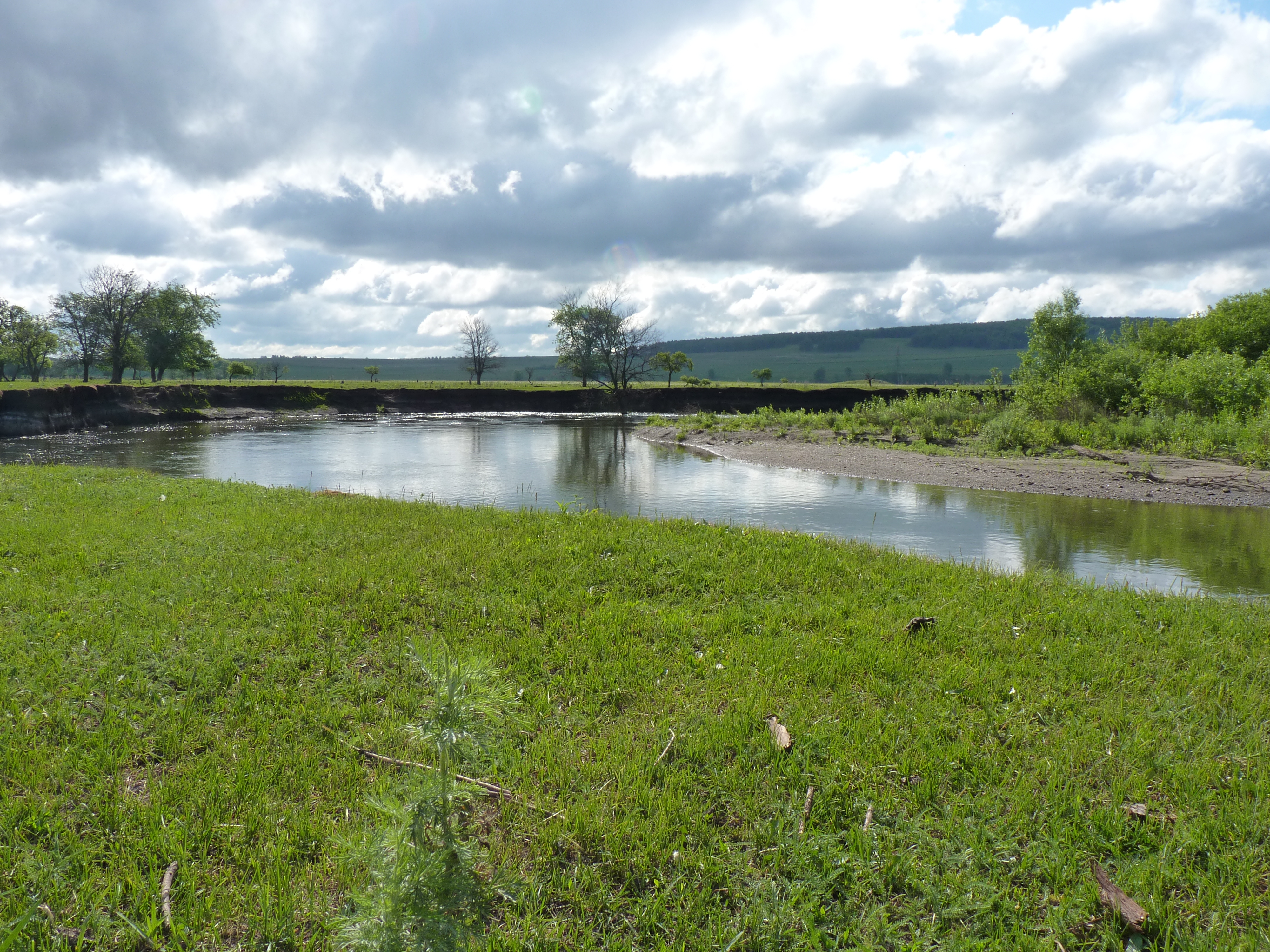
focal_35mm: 27
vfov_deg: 51.4
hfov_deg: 65.3
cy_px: 476
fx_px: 991
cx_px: 635
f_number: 5.6
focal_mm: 4.8
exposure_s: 1/320
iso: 125
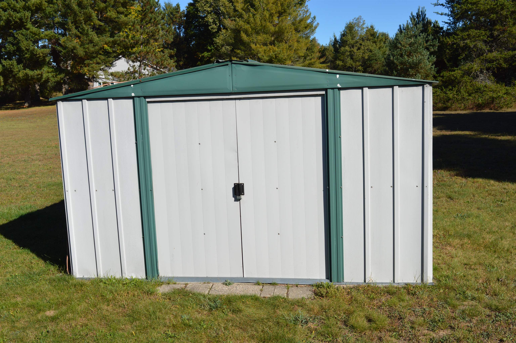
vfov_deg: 35.4
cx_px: 258
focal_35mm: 38
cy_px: 172
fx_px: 537
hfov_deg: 51.3
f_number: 10
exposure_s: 1/400
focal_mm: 25
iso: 100
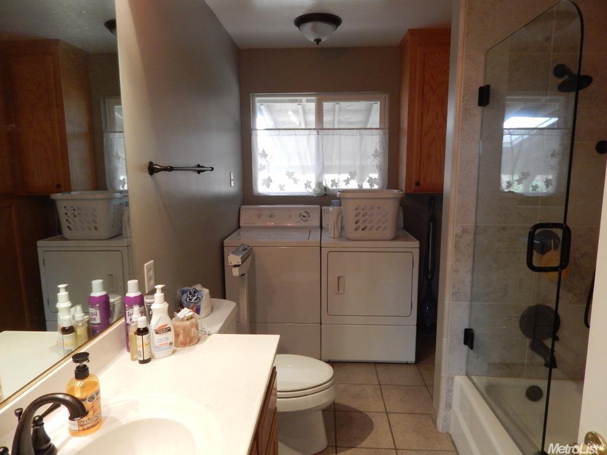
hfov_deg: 76.4
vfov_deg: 61.1
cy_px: 228
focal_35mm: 22
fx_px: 386
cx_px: 304
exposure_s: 1/30
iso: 320
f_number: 3
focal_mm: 4
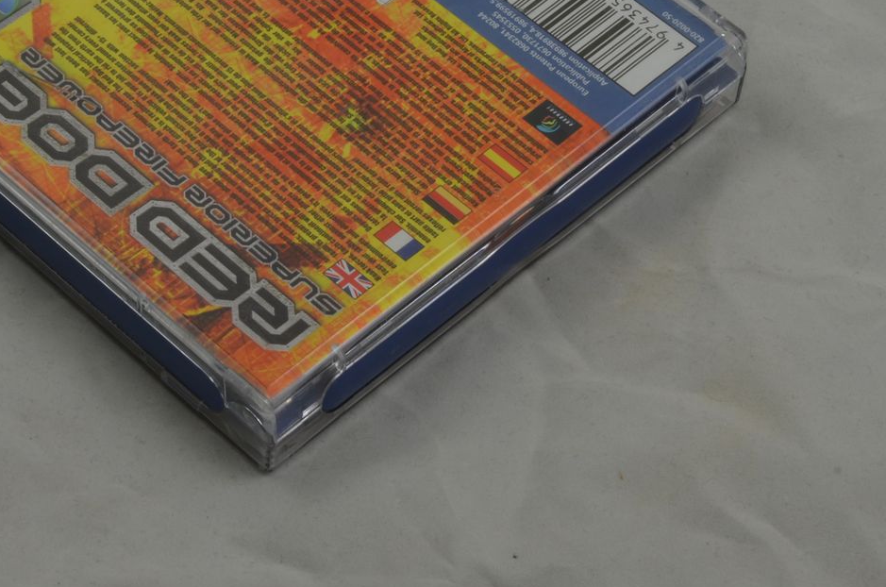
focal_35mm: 115
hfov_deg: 17.8
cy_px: 75
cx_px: 422
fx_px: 2825
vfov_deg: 11.8
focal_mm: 40
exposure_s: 1/3
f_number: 20
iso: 100
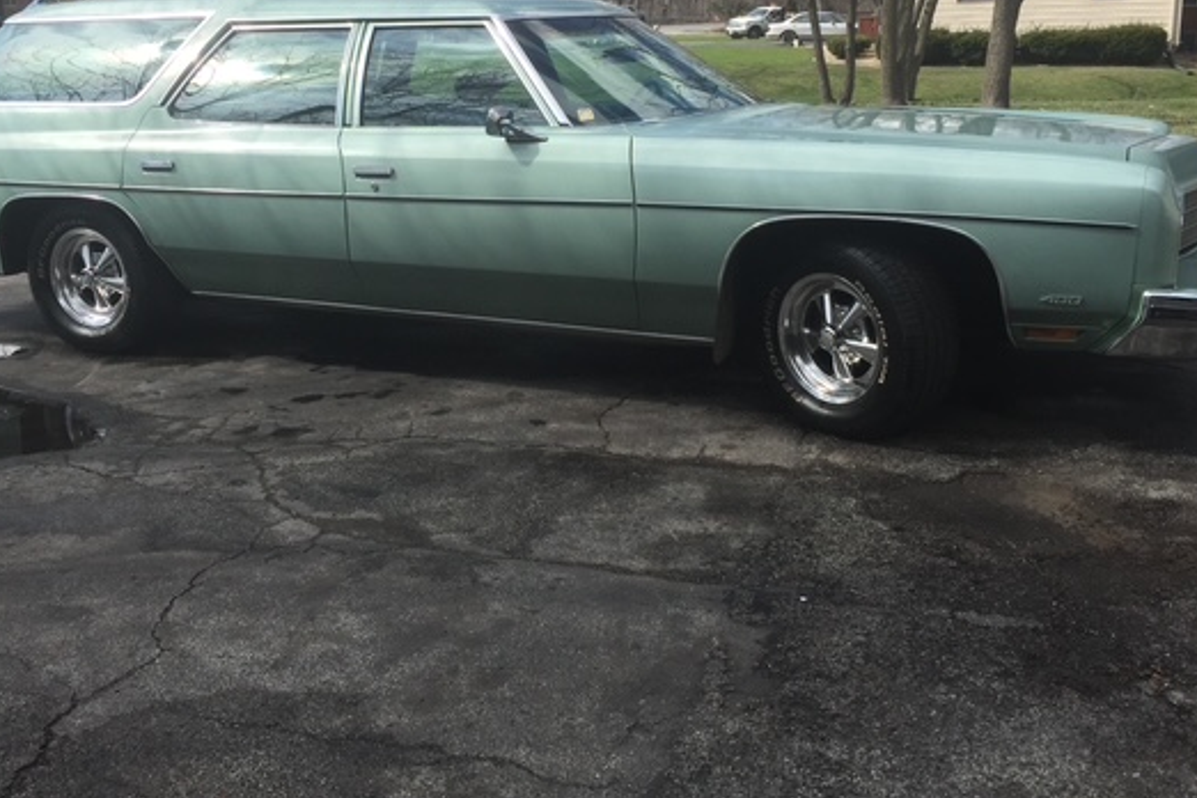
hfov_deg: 51.8
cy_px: 264
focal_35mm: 37
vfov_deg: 35.6
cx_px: 557
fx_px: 1230
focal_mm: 4.15
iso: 32
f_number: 2.2
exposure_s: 1/1582
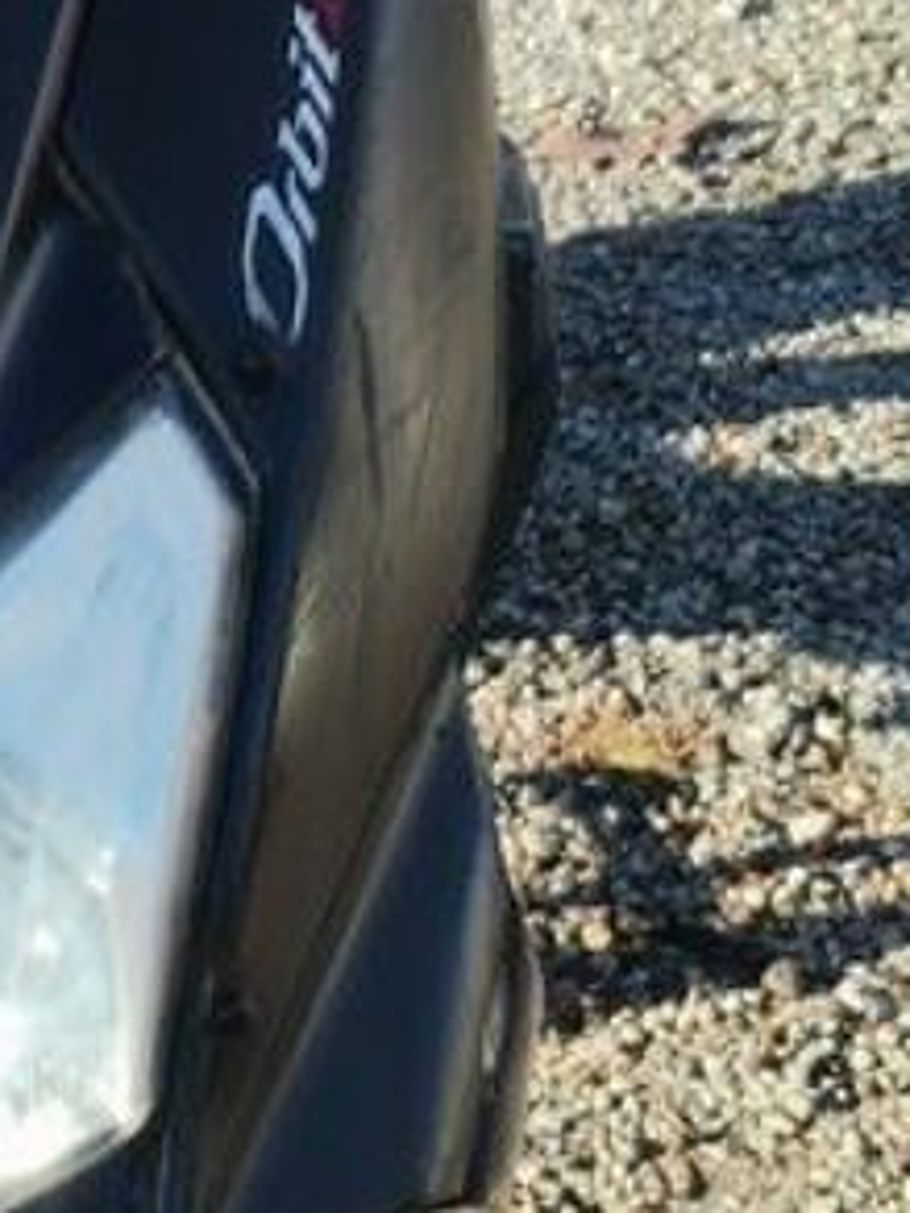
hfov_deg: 9.1
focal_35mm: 160
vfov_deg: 12.3
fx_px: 5608
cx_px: -220
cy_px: 463
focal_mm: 4.75
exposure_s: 1/336
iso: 50
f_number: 1.8
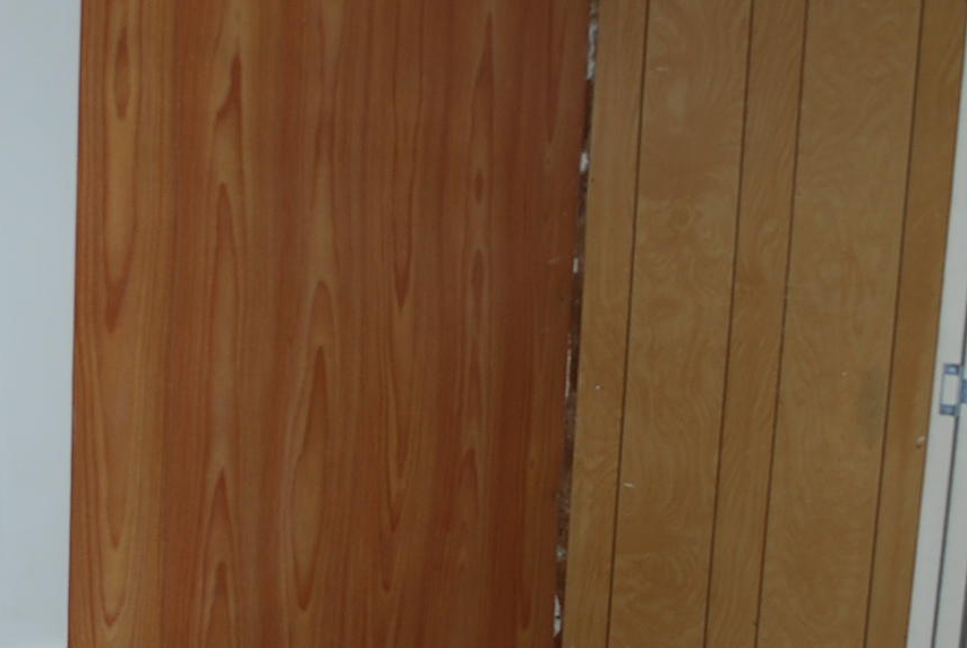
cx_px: 378
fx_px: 1829
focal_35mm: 68
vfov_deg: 19.9
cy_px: 497
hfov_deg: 29.5
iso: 200
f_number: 3.8
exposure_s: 1/60
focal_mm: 20
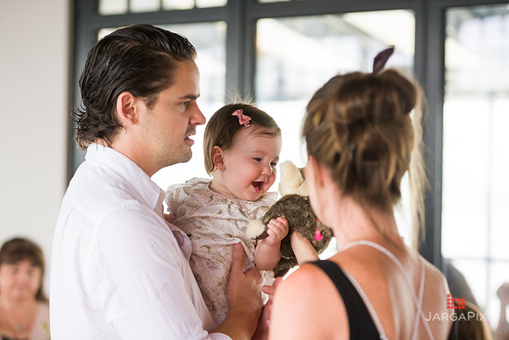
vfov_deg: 13.4
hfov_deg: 20.0
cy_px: 170
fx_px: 1442
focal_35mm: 102
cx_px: 254
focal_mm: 102
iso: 400
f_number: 3.2
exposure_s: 1/125
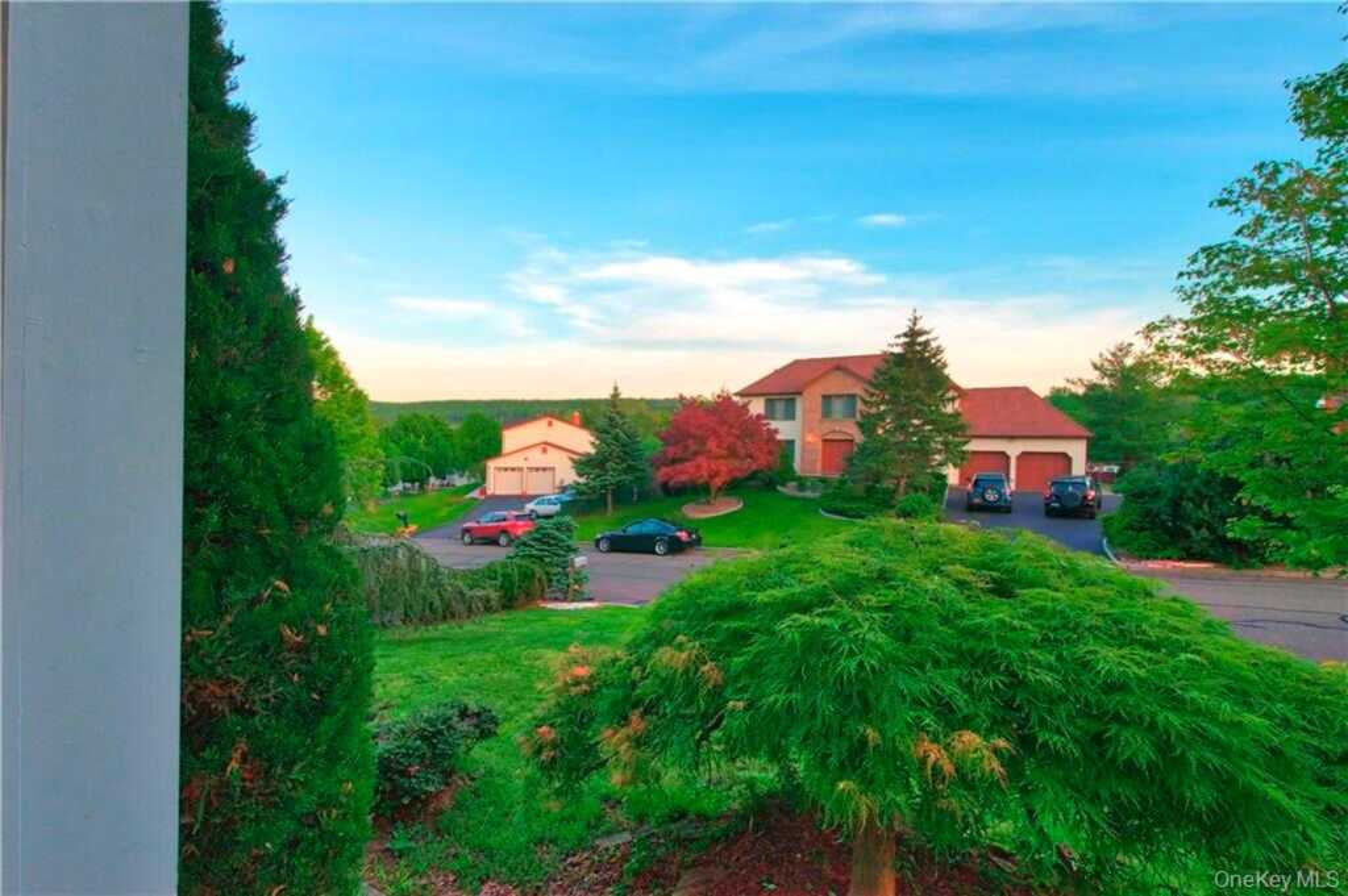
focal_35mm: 15
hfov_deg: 100.4
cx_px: 674
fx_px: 561
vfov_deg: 77.2
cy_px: 448
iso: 640
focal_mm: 15
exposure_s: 1/13
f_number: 11
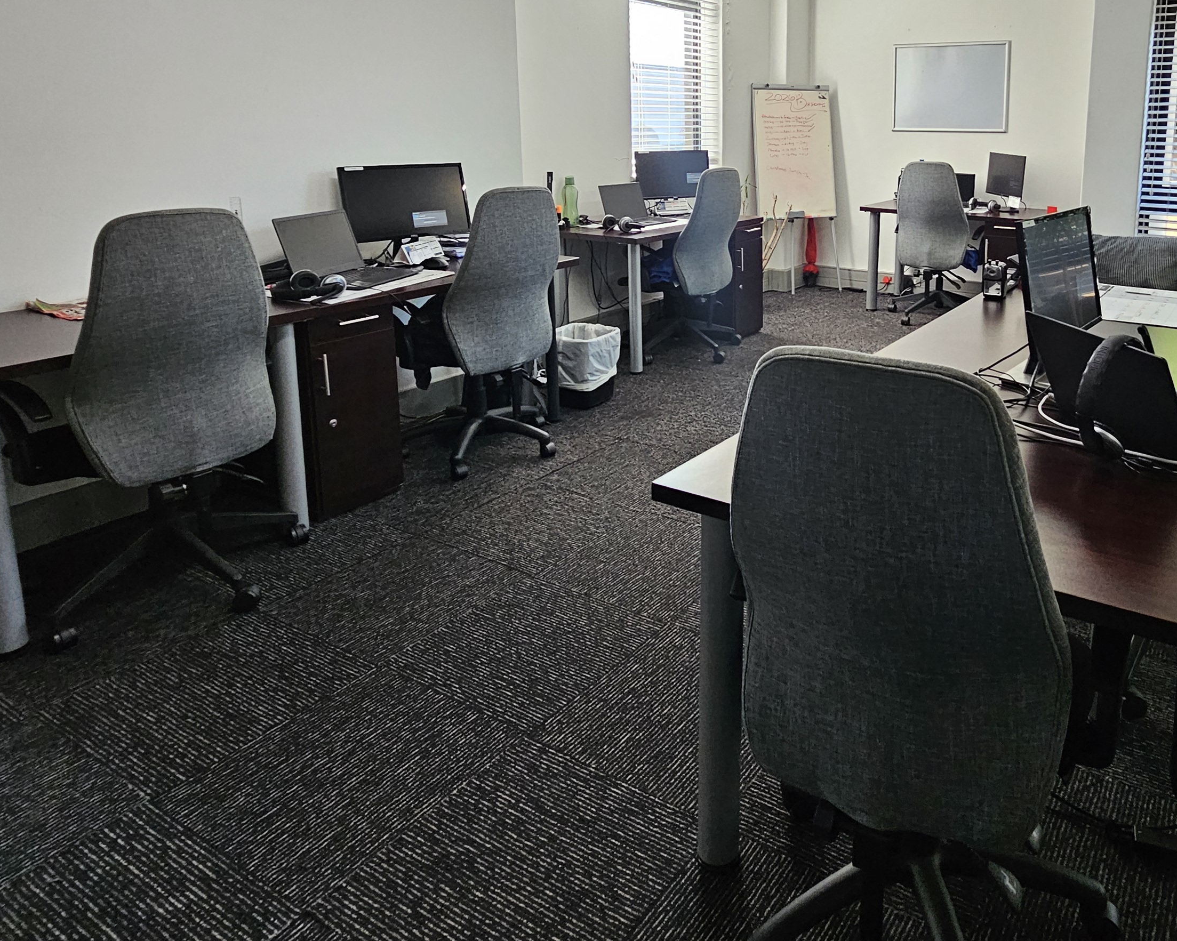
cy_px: 258
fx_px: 801
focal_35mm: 23
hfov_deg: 70.0
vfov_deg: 58.3
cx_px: 807
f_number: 2.2
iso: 200
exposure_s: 1/70.8
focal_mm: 2.2
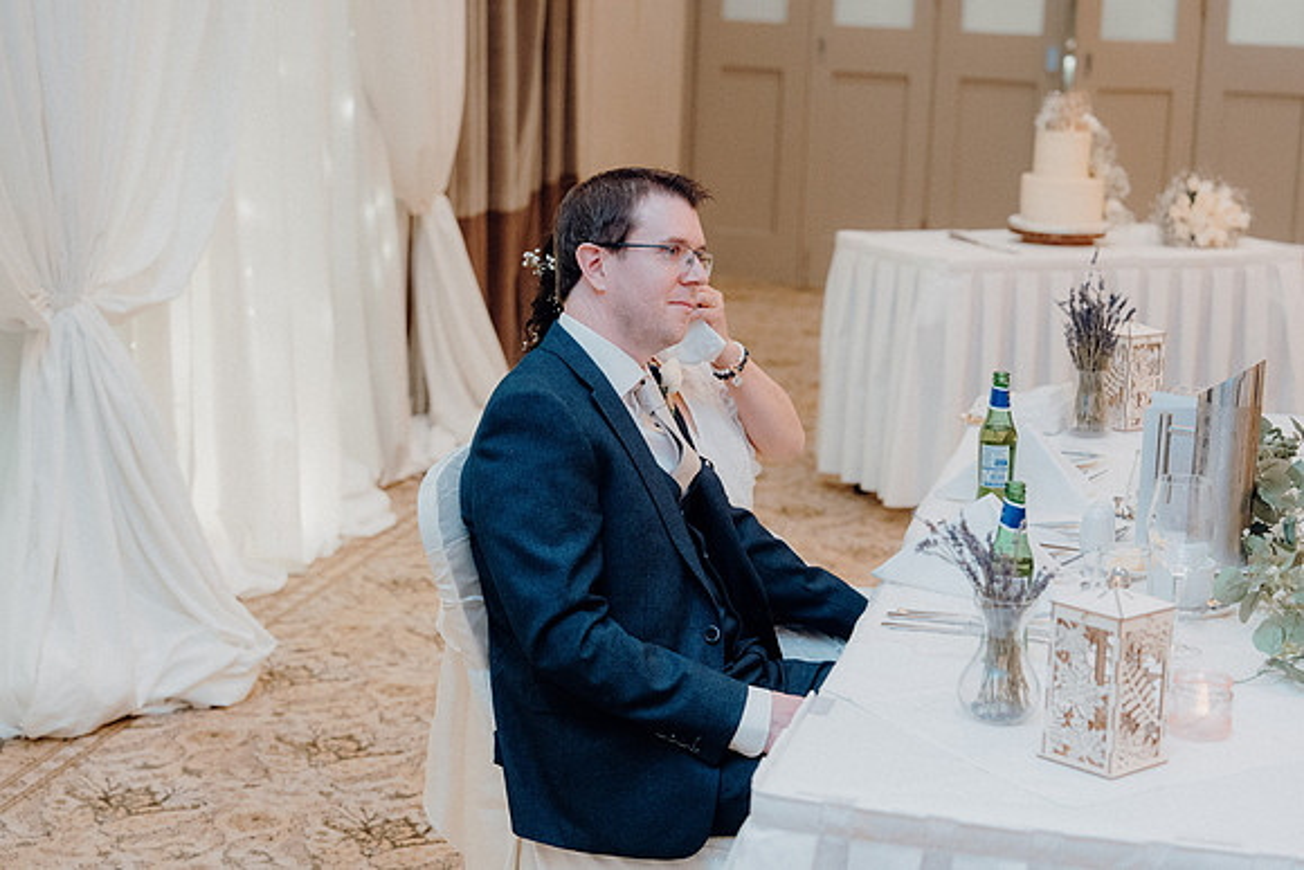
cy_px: 435
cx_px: 652
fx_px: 2536
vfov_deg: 19.5
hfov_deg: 28.8
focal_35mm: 70
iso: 3200
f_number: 3.5
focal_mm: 70
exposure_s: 1/160
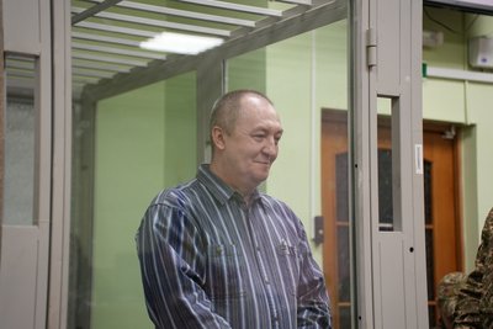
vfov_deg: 18.2
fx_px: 1027
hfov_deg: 27.0
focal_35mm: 75
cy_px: 164
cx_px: 246
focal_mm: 75
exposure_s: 1/500
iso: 3200
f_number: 3.2
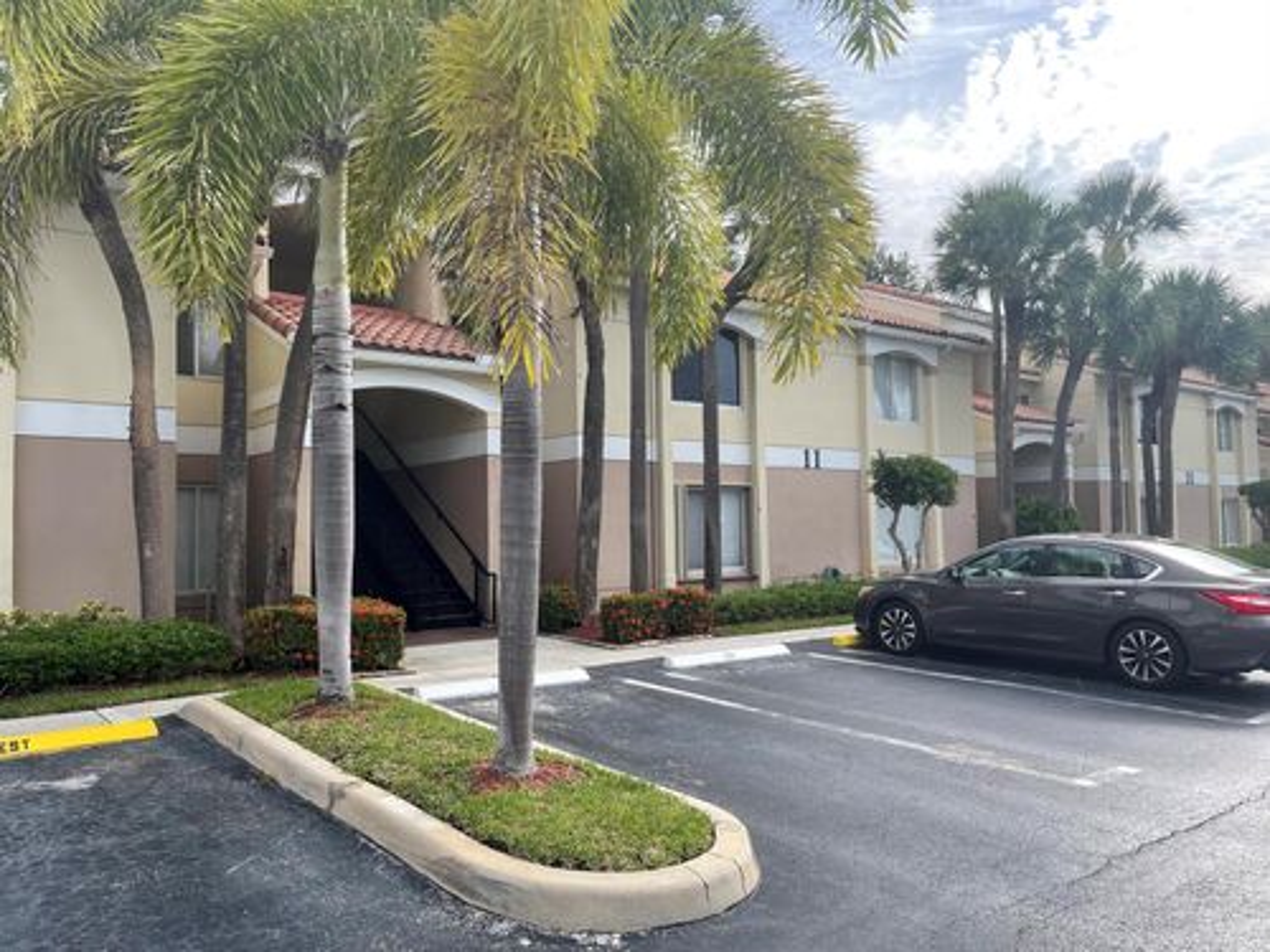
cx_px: 635
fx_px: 954
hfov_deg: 67.3
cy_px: 476
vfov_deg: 53.1
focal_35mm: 26
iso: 32
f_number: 1.6
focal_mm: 5.1
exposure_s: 1/1597
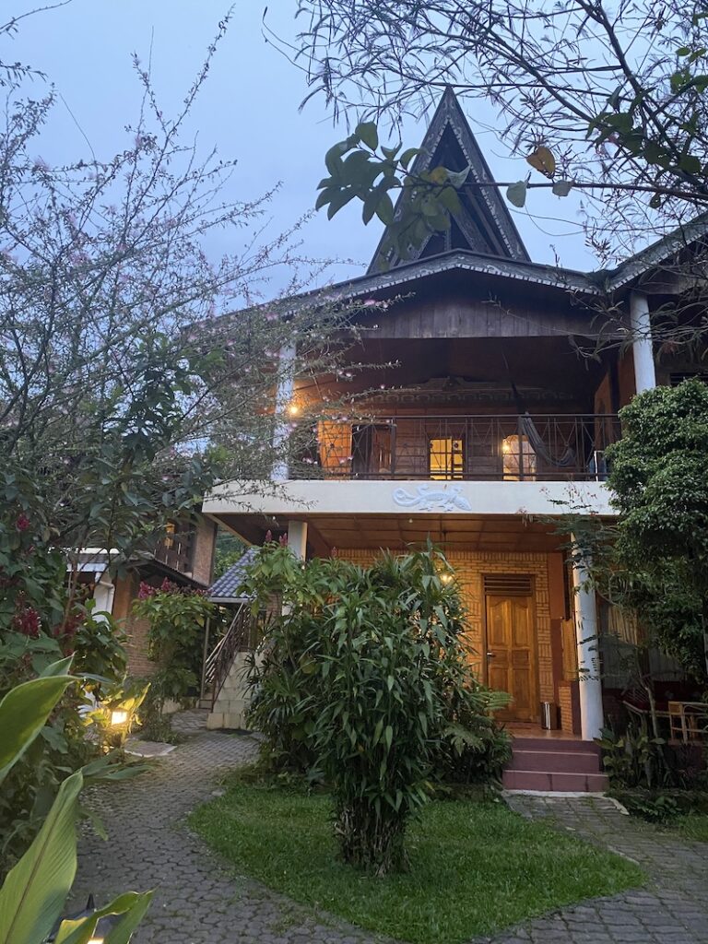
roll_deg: -3.0
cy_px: 472
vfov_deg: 67.3
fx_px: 709
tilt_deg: +18.4
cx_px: 354
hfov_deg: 53.1
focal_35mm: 26
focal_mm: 4.25
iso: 640
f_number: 1.8
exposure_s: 1/30
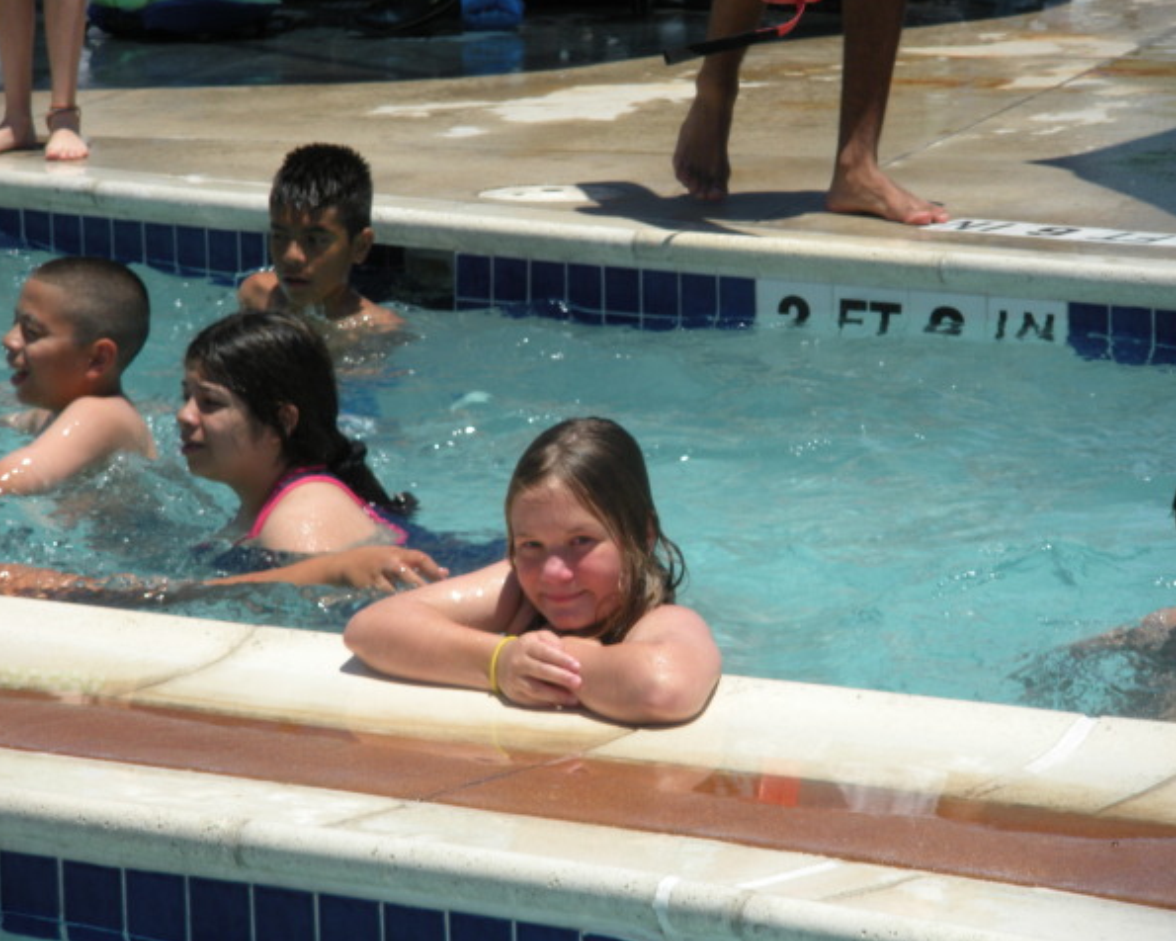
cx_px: 579
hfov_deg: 10.2
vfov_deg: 8.2
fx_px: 6578
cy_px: 472
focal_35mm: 189
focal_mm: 31.5
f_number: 5.6
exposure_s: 1/600
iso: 88
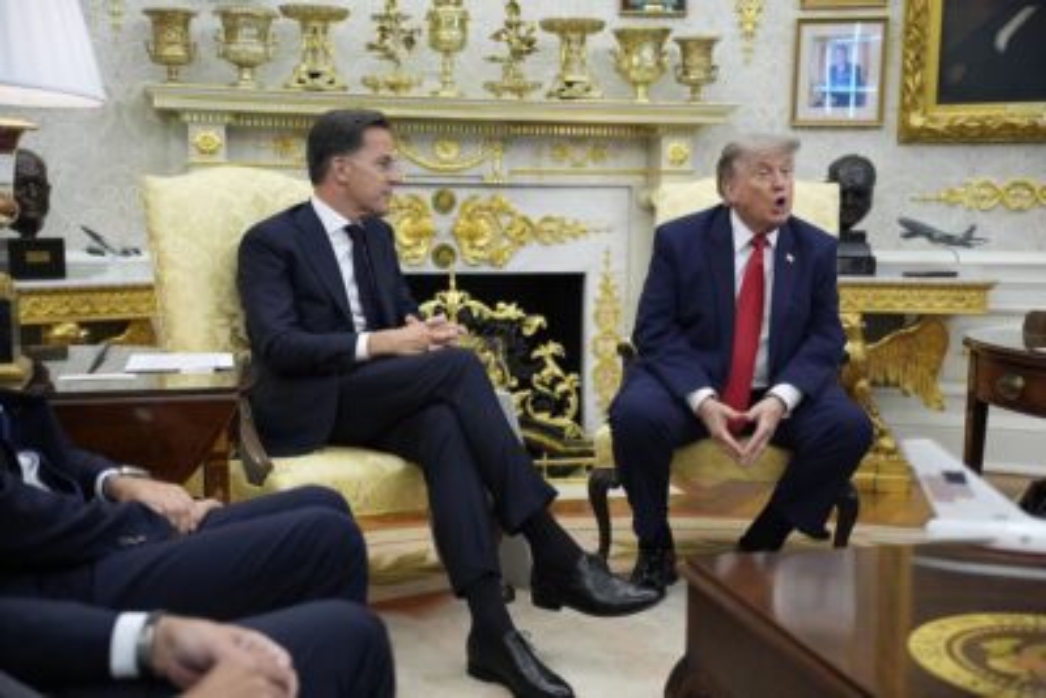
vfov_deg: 30.5
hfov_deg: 44.5
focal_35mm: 44
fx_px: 1279
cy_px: 349
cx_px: 523
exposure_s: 1/250
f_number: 2.8
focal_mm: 44
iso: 2500
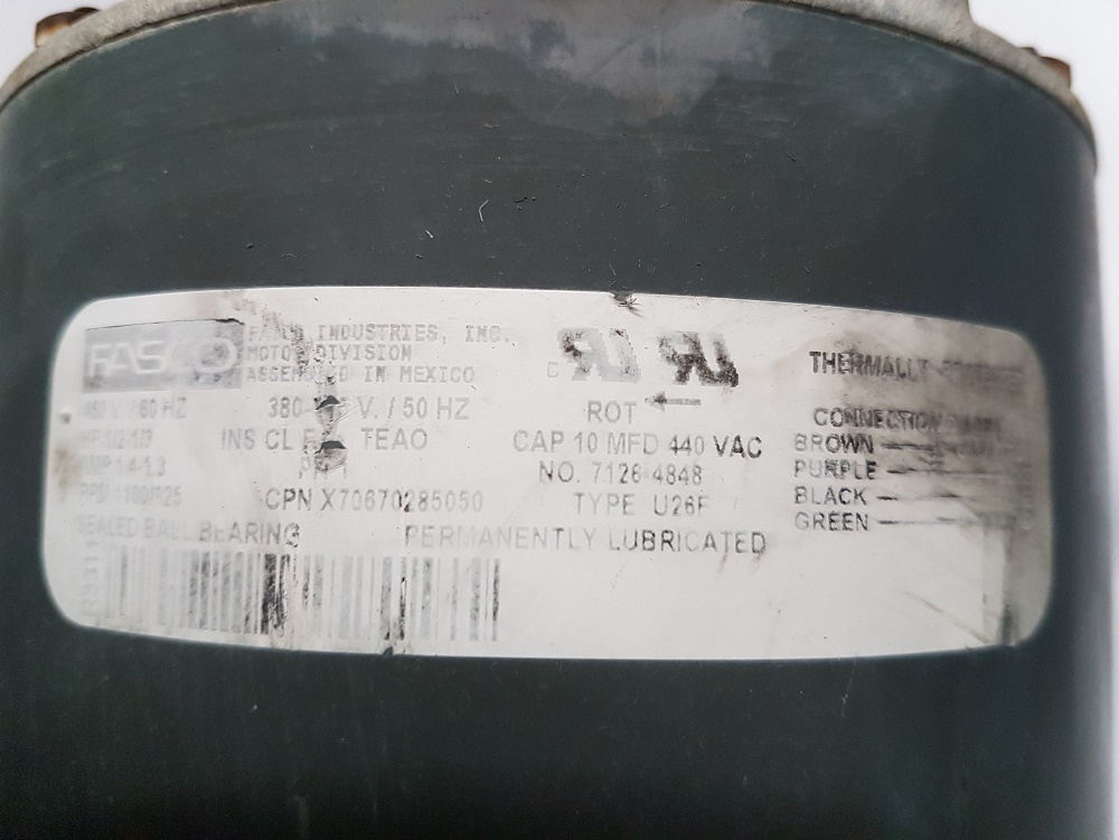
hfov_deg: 67.3
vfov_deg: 53.1
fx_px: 840
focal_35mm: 26
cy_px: 420
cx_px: 560
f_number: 1.7
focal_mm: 4.2
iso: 200
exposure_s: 1/50
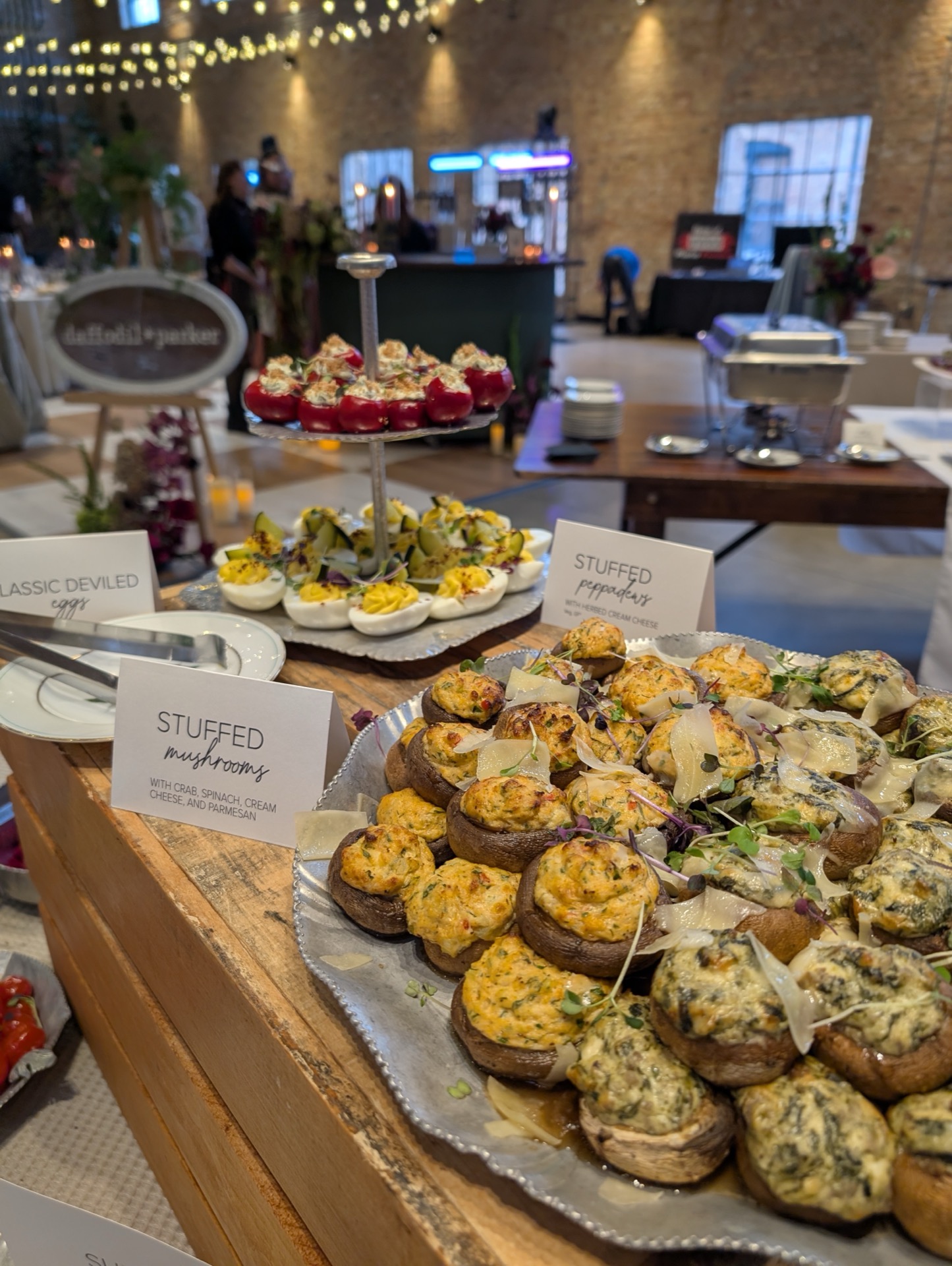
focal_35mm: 24
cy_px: 633
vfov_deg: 71.5
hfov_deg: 56.9
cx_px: 476
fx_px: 878
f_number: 1.68
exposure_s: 1/40
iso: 78
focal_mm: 6.9
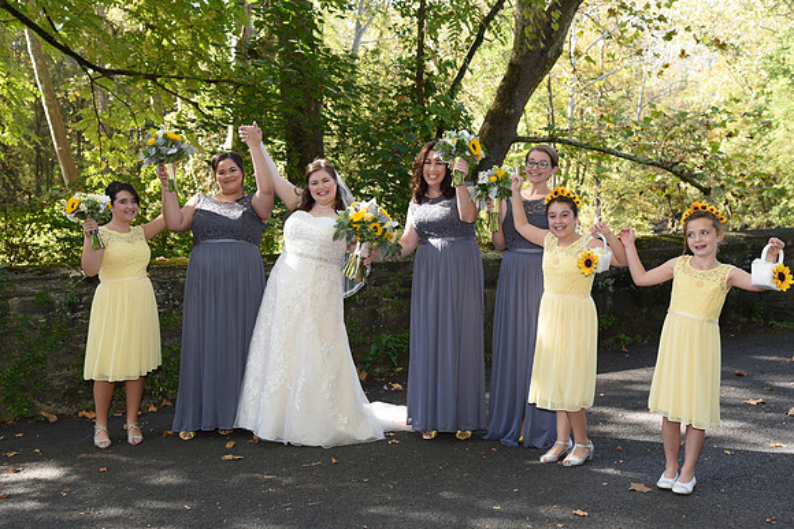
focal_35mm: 46
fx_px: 1015
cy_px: 264
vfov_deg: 29.3
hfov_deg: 42.7
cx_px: 397
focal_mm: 46
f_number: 5.6
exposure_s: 1/200
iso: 640
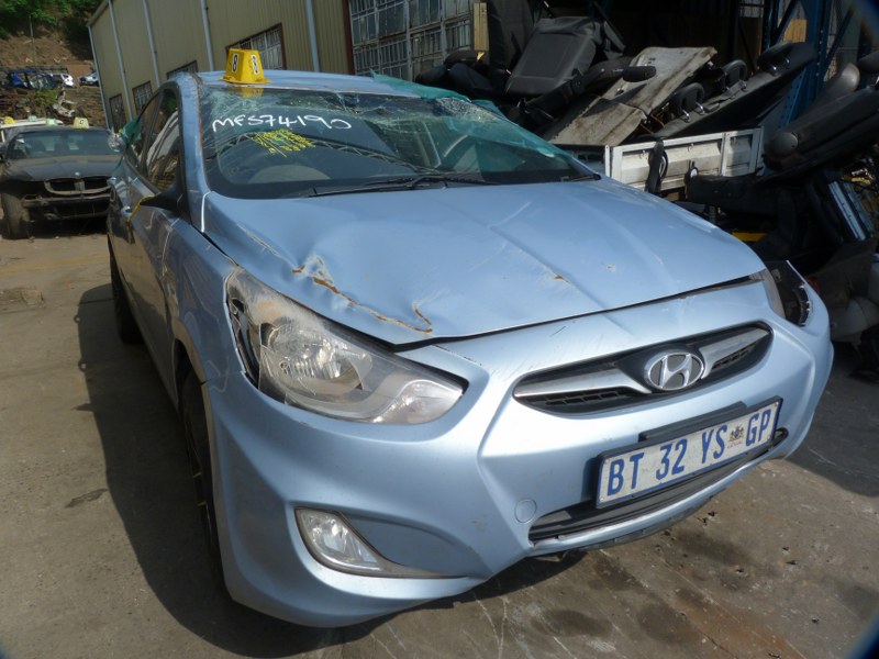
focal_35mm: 25
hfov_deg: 69.4
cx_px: 440
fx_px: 635
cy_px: 330
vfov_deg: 54.9
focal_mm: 4.5
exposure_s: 1/500
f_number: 5.6
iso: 80
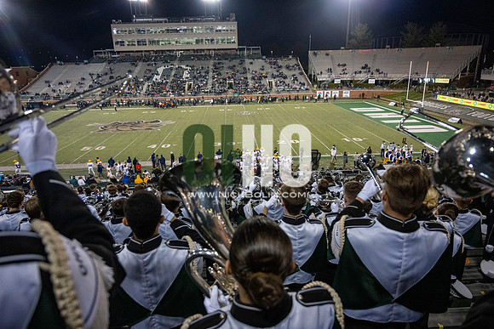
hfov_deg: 73.7
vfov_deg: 53.2
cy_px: 164
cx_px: 247
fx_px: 329
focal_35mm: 24
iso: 3200
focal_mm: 24
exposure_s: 1/500
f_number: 4
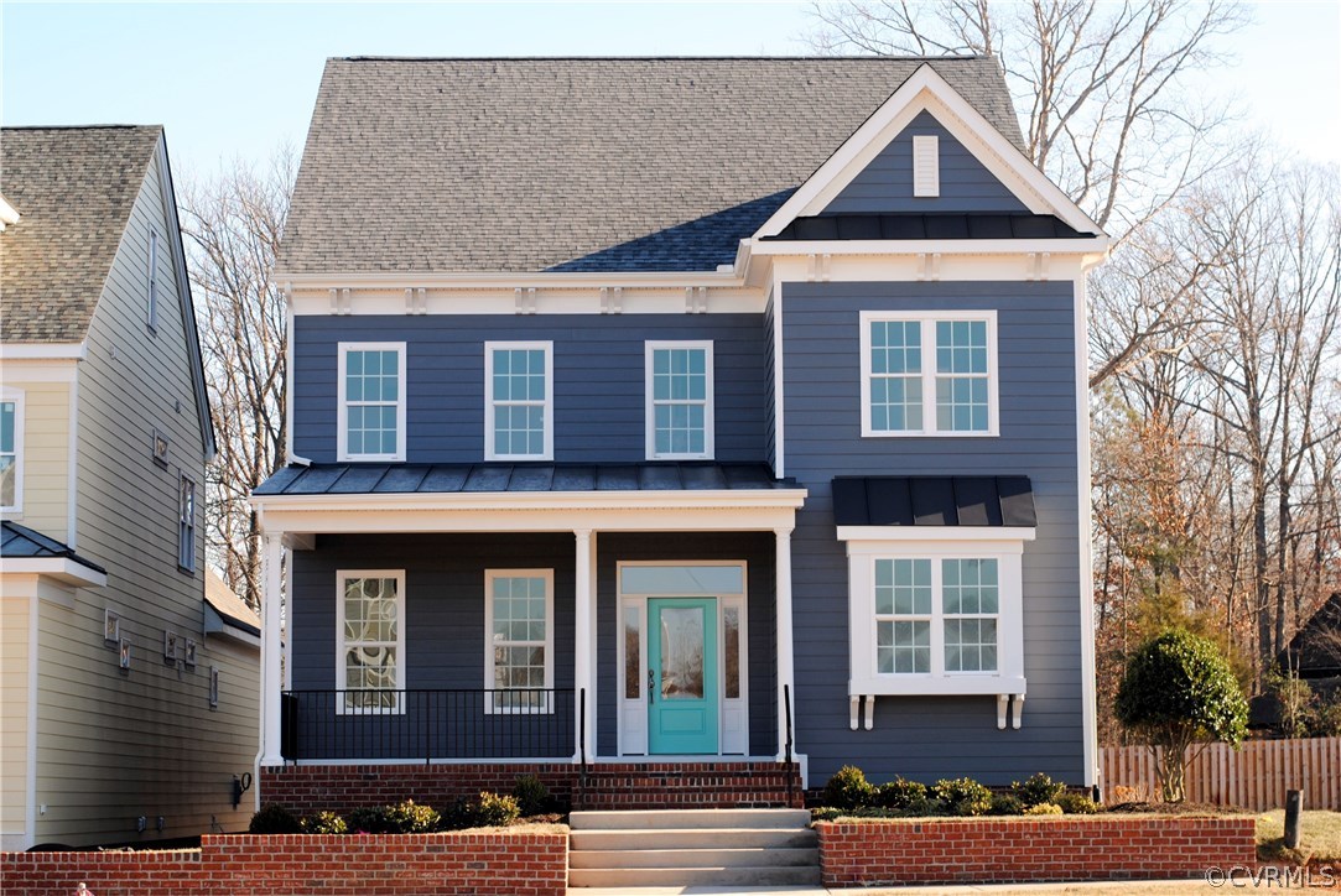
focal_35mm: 75
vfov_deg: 18.2
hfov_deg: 27.0
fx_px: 2796
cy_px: 448
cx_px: 670
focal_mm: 50
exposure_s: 1/160
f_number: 6.3
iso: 100
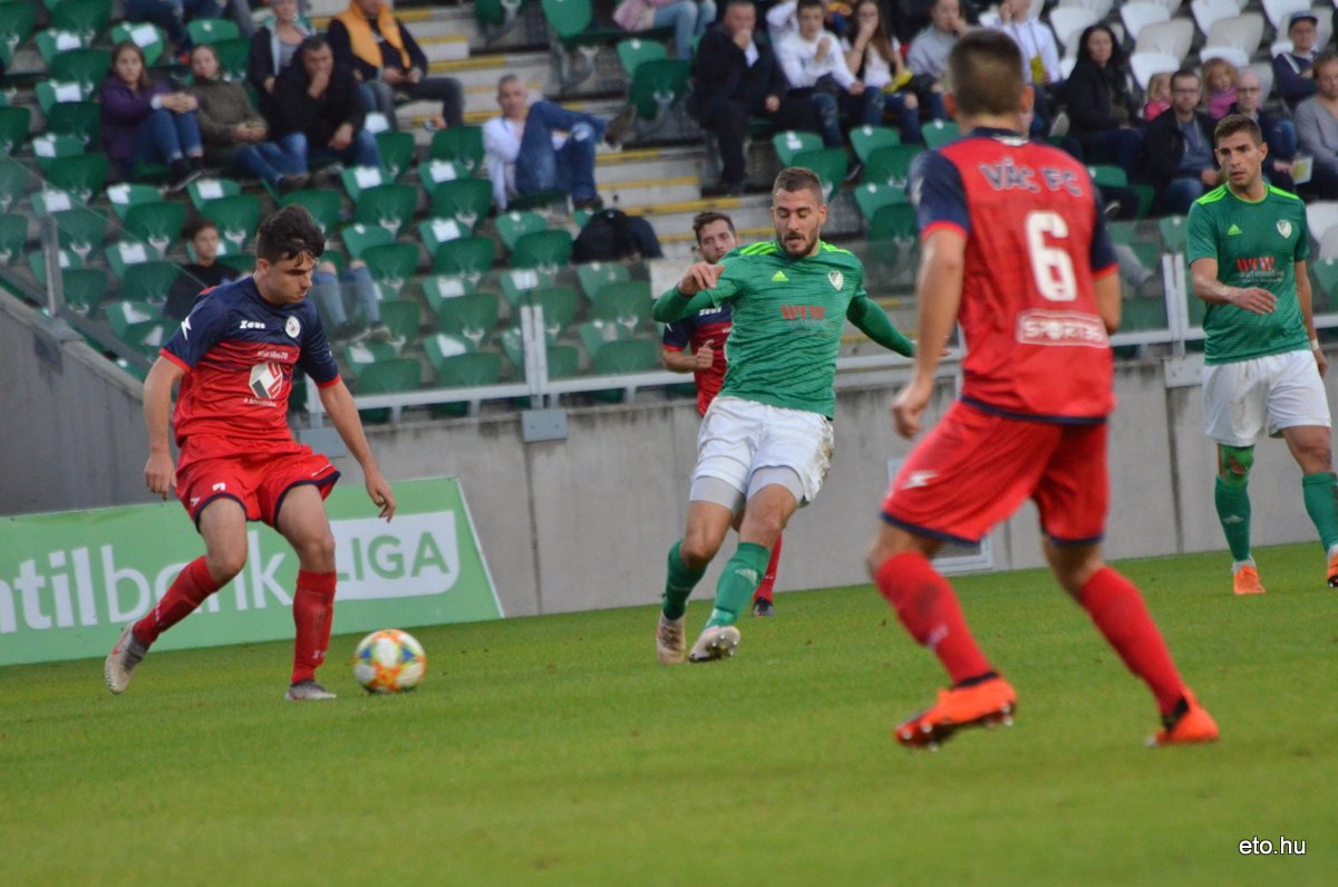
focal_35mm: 450
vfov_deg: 3.0
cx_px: 669
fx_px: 16692
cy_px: 444
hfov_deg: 4.6
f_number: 5.6
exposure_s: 1/800
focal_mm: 300
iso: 2500
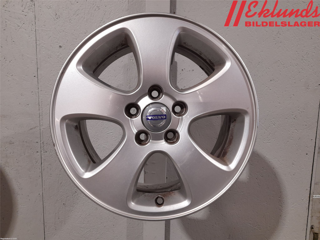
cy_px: 120
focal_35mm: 25
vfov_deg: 54.9
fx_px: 231
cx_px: 160
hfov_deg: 69.4
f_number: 2
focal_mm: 4.6
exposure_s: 1/50
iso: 200
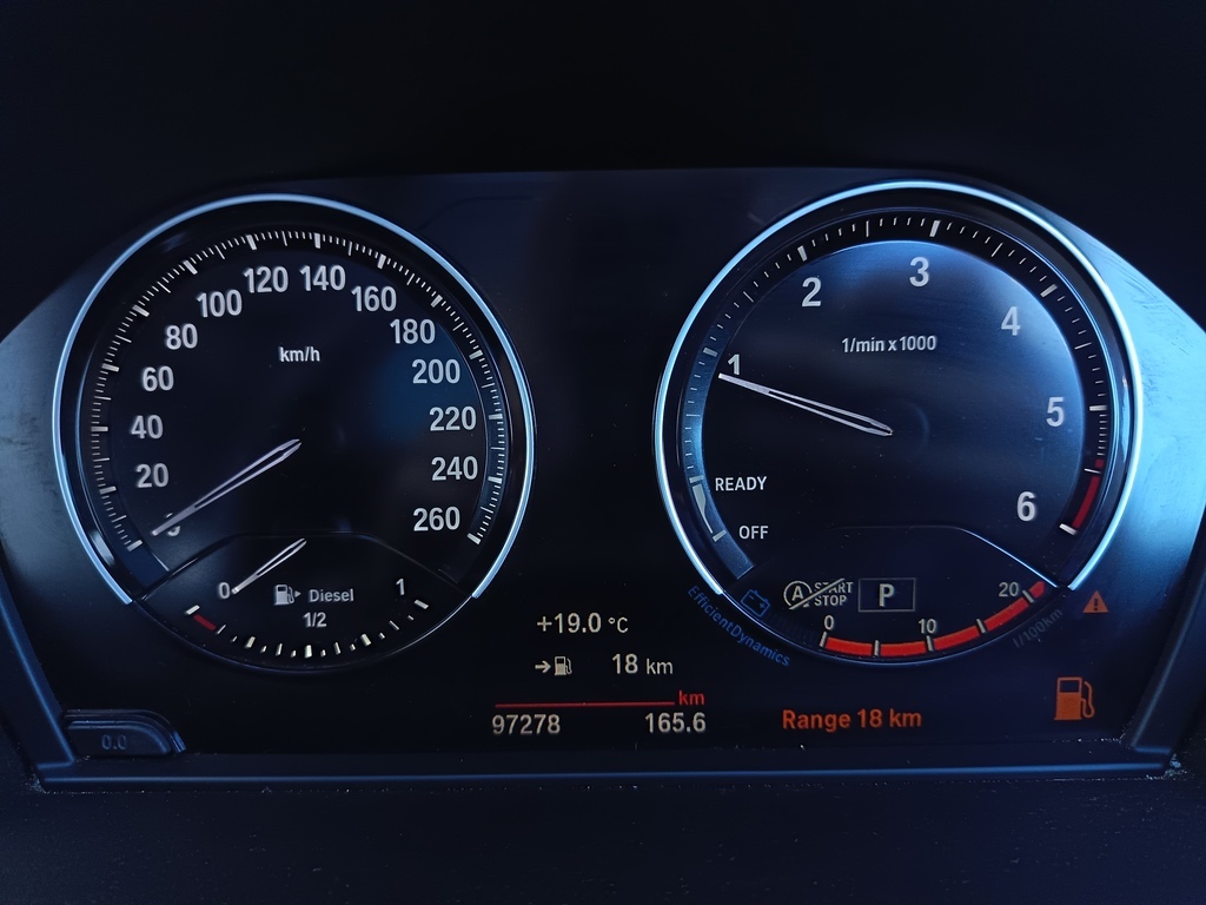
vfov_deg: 56.8
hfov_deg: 71.6
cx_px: 603
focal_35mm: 24
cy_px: 452
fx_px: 836
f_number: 1.75
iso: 1506
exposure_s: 1/100
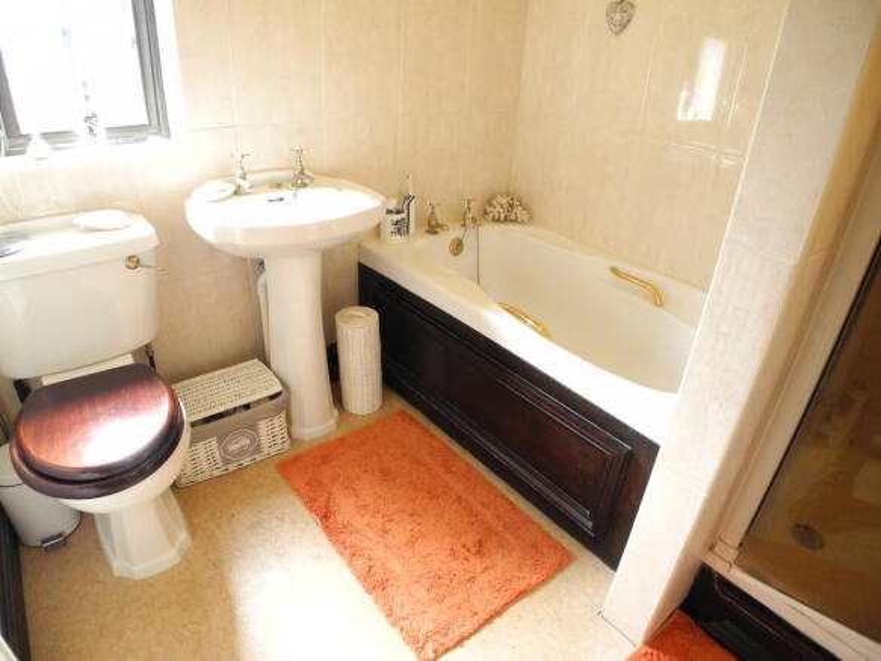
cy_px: 330
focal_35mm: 28
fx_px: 712
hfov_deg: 63.5
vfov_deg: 49.7
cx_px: 440
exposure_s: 1/9.7
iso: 400
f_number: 2.8
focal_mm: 6
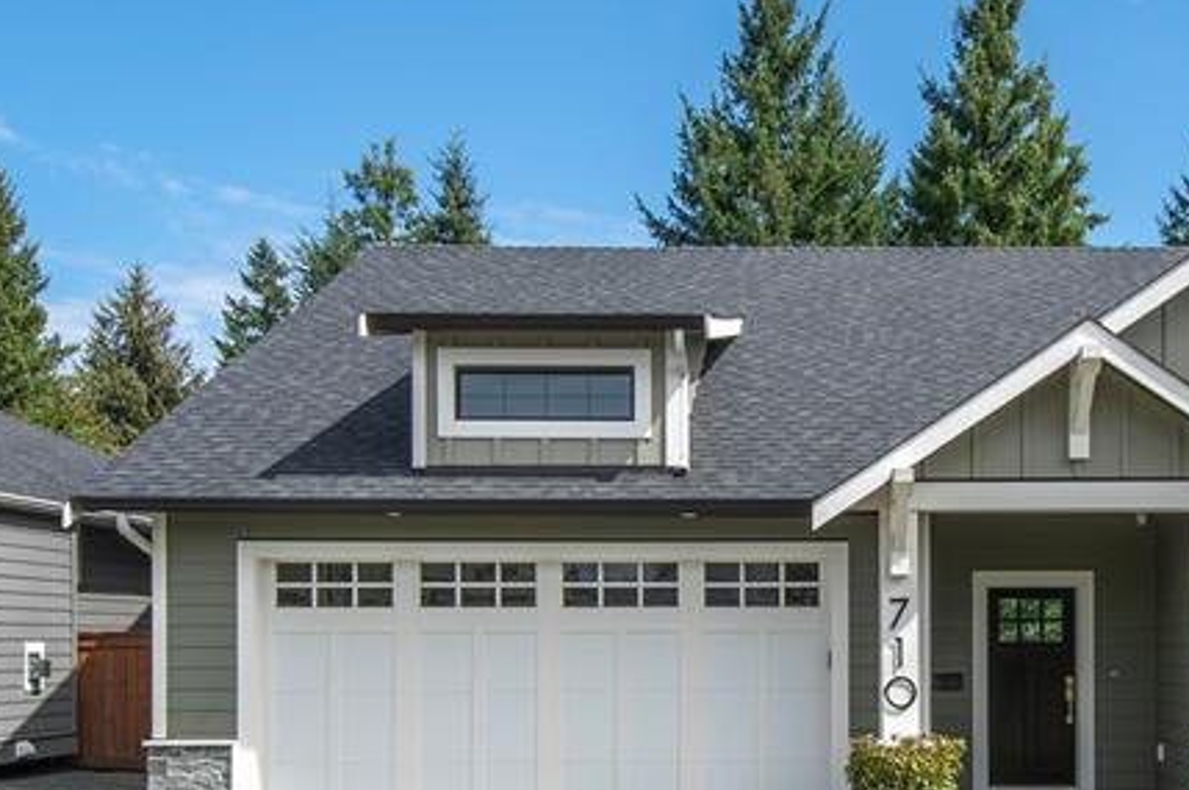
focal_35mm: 43
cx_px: 826
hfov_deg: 44.6
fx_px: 1419
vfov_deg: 30.6
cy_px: 582
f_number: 13
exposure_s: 1/320
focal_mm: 12
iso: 320
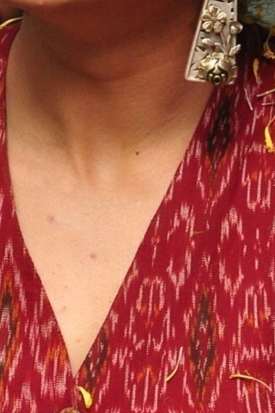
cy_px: 219
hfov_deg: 4.9
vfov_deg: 7.3
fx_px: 3231
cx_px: 244
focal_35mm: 282
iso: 1250
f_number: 7.1
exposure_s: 1/125
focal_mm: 50
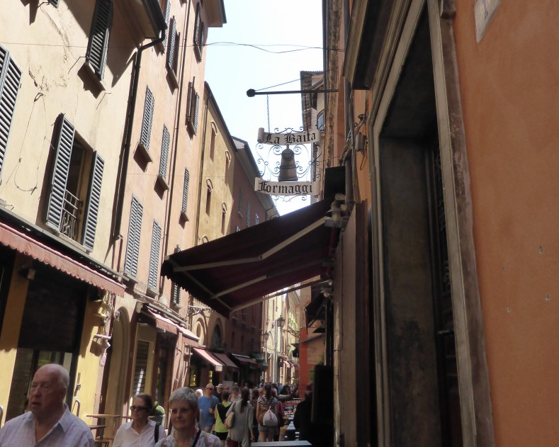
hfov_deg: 54.2
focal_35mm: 33
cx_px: 280
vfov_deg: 44.2
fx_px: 546
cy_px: 168
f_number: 3.3
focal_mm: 4.3
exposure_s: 1/400
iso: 200
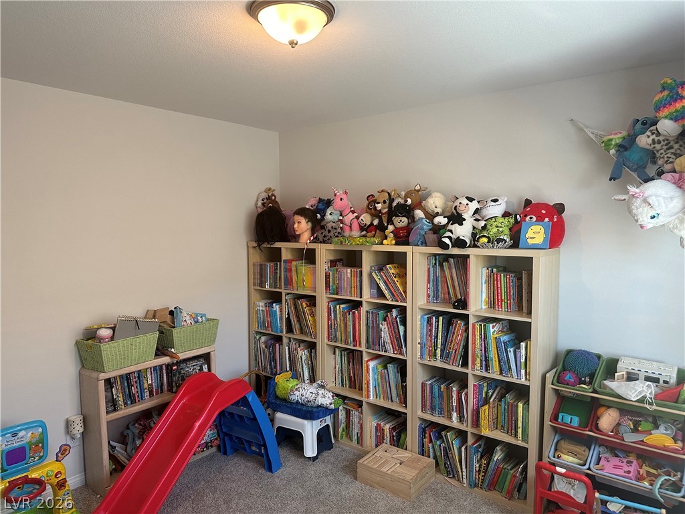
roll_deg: +0.4
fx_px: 475
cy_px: 257
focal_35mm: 24
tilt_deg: -4.5
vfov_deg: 56.8
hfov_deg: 71.6
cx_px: 342
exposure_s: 1/120
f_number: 1.78
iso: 200
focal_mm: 6.86
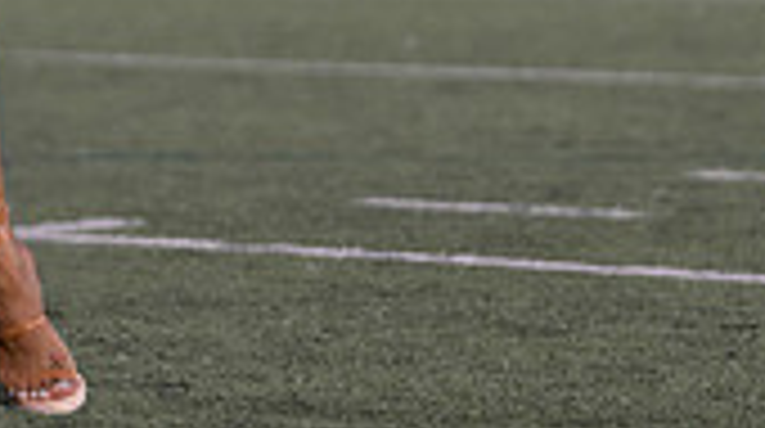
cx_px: -94
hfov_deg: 6.8
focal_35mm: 316
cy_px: -439
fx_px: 6400
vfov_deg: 3.8
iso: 1000
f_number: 2.8
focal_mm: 87
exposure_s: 1/320
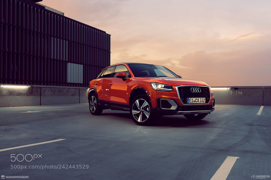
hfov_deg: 54.4
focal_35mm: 35
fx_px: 263
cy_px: 90
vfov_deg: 37.8
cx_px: 136
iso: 50
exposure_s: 2
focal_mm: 35
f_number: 13
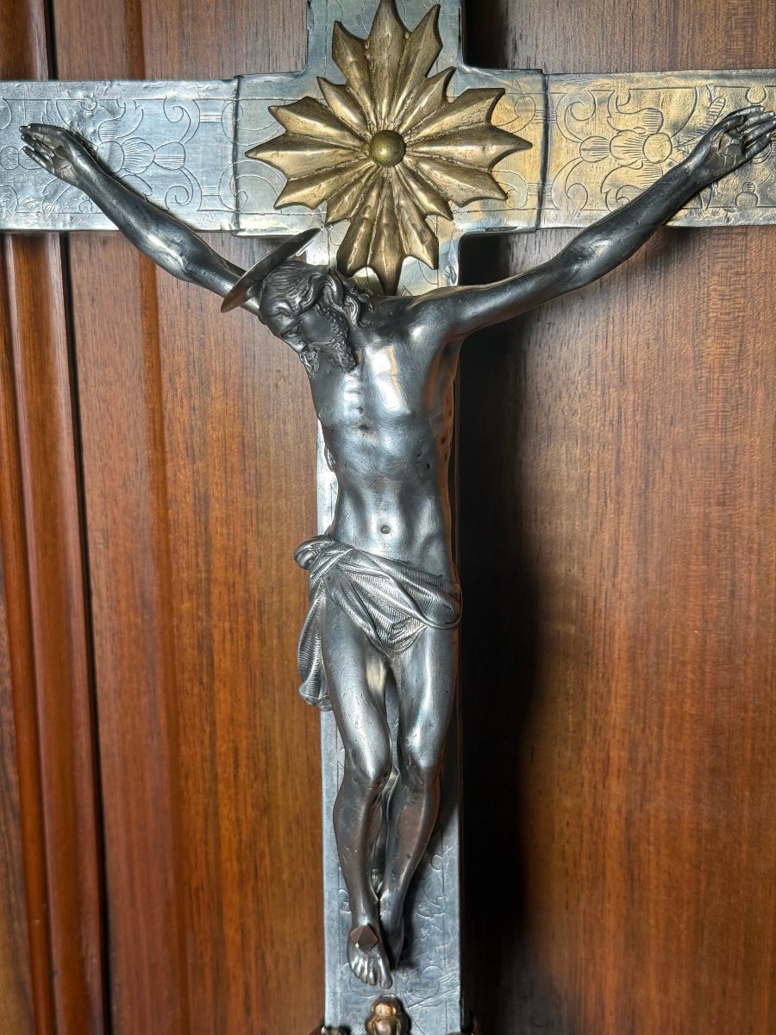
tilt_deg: -11.1
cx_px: 388
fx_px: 1435
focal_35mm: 48
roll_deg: +0.1
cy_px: 518
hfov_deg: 30.3
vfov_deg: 39.7
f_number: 1.78
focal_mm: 6.76
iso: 64
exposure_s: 1/152
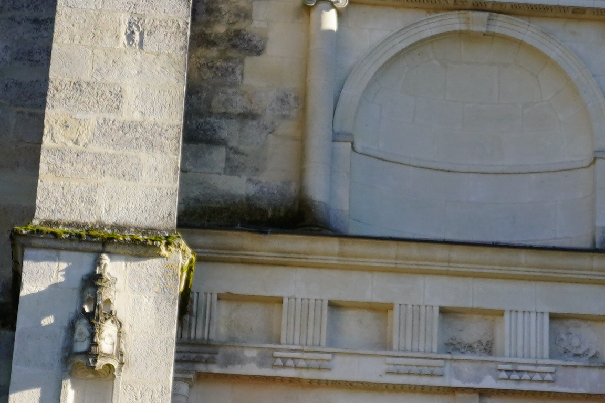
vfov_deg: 11.0
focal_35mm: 125
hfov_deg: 16.3
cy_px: 238
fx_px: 2101
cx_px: 477
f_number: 5
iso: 100
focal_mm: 16
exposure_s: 1/400
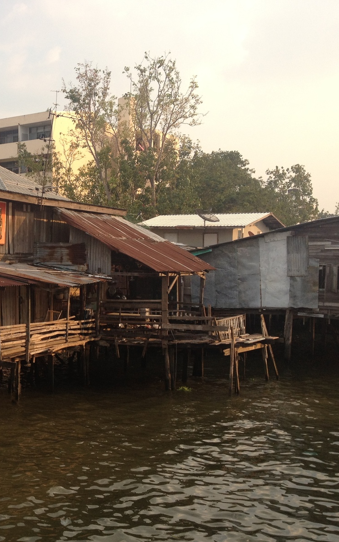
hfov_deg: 24.6
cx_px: -5
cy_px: 272
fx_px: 739
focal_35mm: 50
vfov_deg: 40.3
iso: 64
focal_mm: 4.28
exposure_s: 1/497
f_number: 2.4
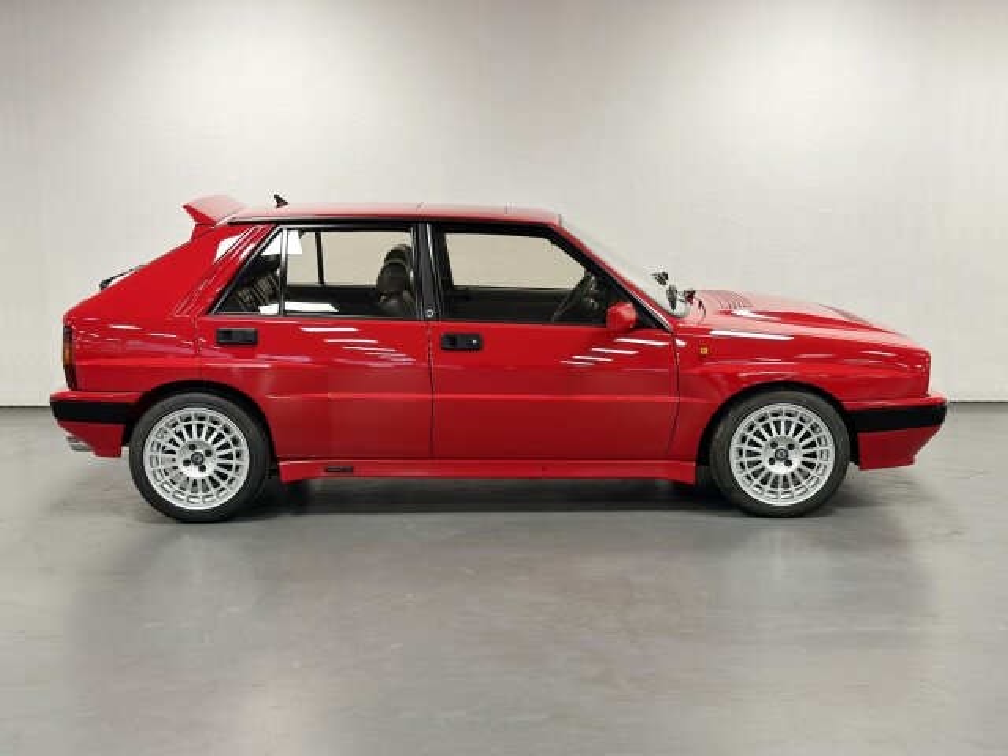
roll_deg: +0.6
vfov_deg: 30.3
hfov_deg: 39.7
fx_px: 1398
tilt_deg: -9.9
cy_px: 378
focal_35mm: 48
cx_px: 504
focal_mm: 6.86
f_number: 1.78
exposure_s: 1/60
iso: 125
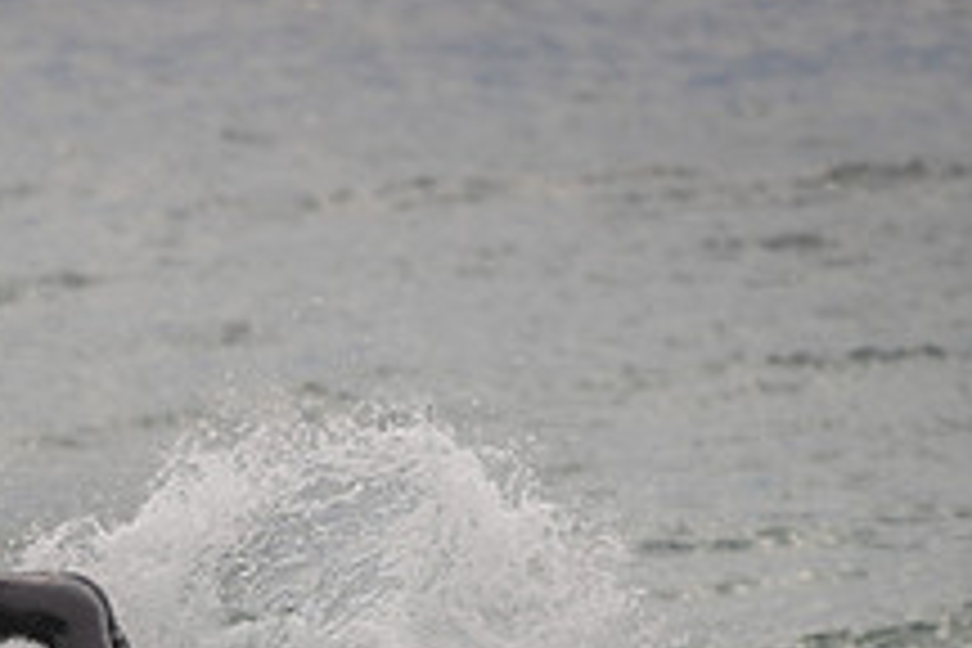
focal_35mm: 1129
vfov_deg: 1.2
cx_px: -58
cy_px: 808
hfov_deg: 1.8
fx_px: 30481
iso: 140
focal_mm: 420
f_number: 5.6
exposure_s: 1/320
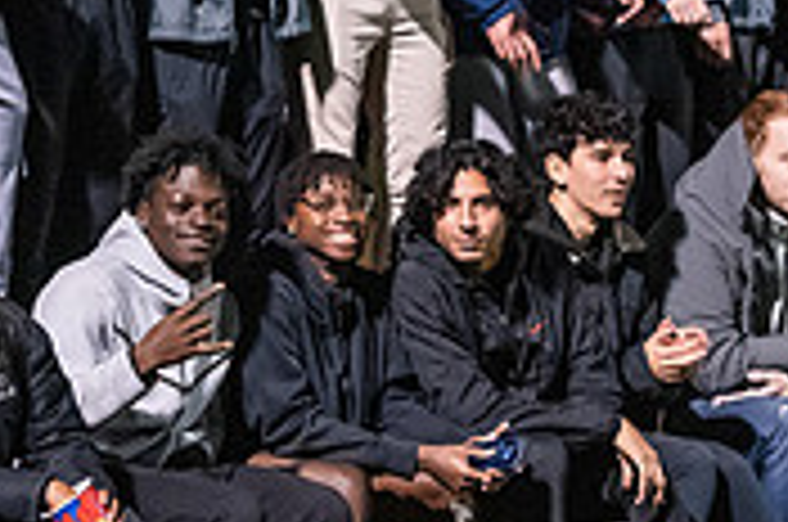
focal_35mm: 299
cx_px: 248
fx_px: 6533
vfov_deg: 4.6
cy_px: 65
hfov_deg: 6.9
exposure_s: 1/400
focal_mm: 90
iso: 8000
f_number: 2.8
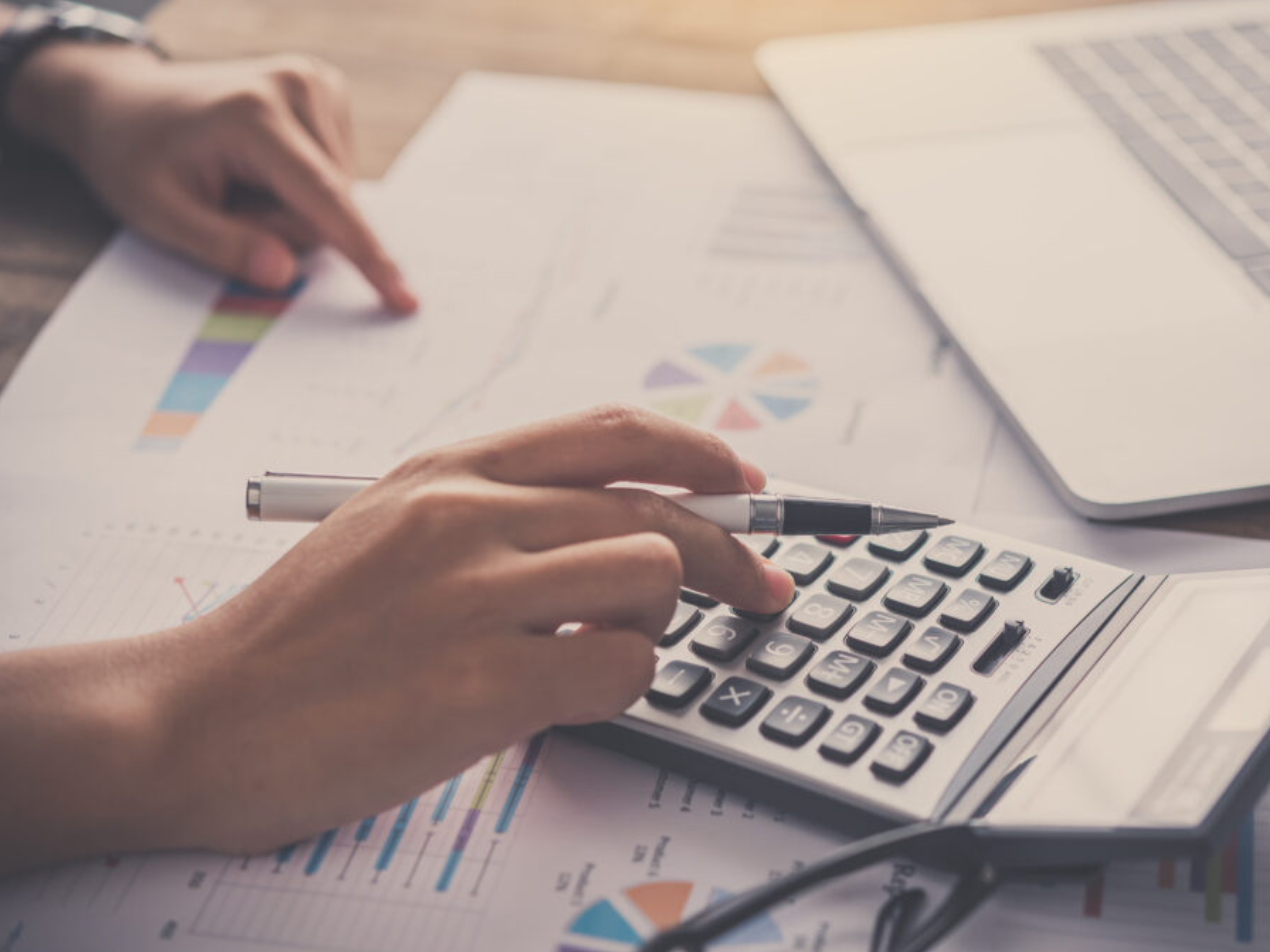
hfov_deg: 29.4
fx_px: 2421
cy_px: 469
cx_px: 709
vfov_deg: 22.3
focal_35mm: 66
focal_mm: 60
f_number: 4.5
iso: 250
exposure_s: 1/400
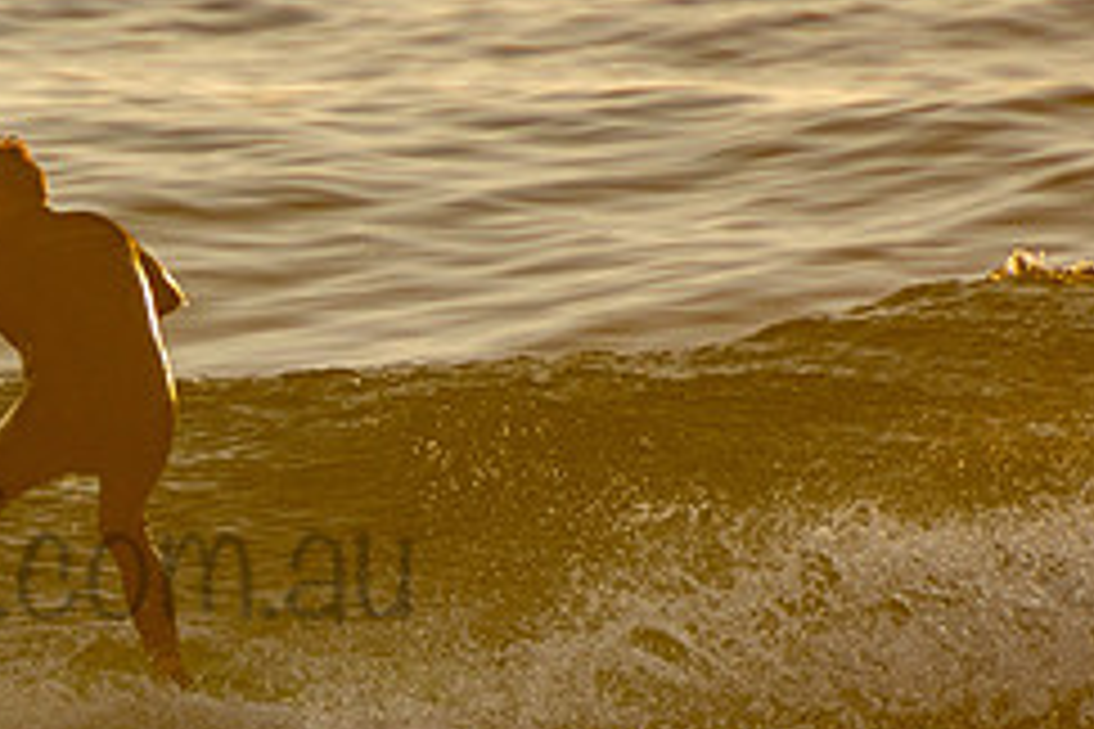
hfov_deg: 1.4
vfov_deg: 1.0
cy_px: 515
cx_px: -63
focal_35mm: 1433
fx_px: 43544
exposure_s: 1/800
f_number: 5.6
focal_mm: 400
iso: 160
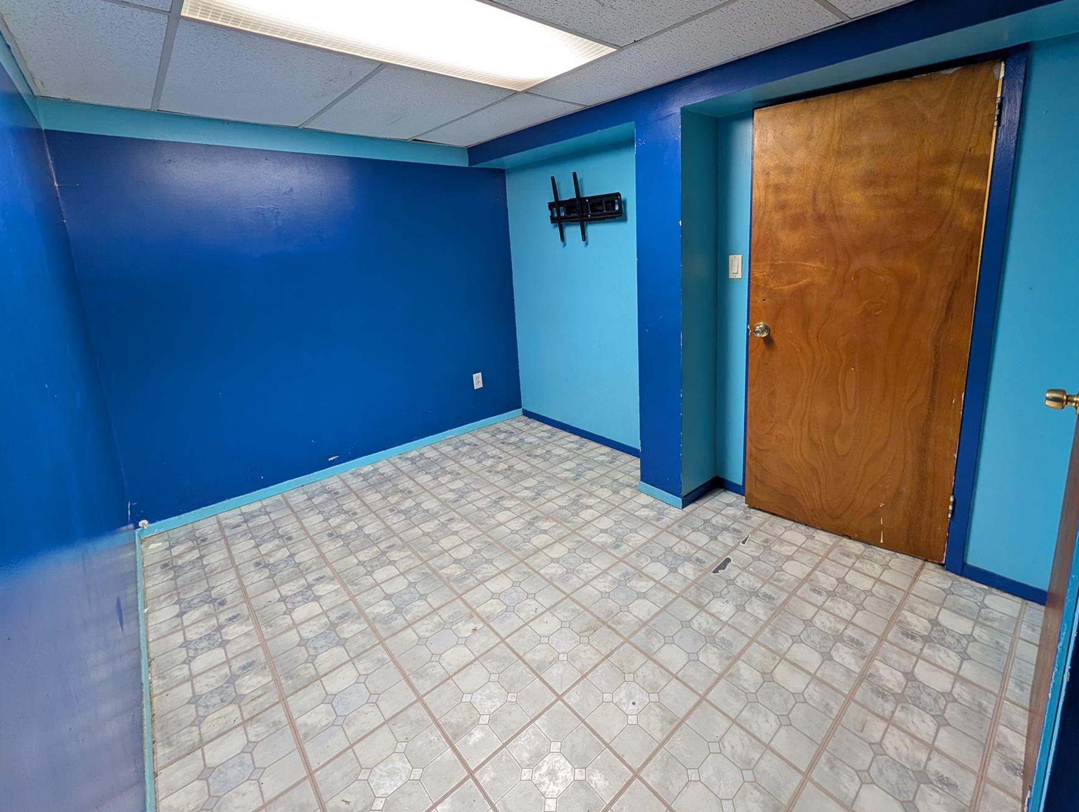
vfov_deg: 85.2
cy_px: 343
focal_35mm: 14
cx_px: 577
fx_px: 437
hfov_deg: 101.8
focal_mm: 2.02
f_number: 1.7
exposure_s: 1/40
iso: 67
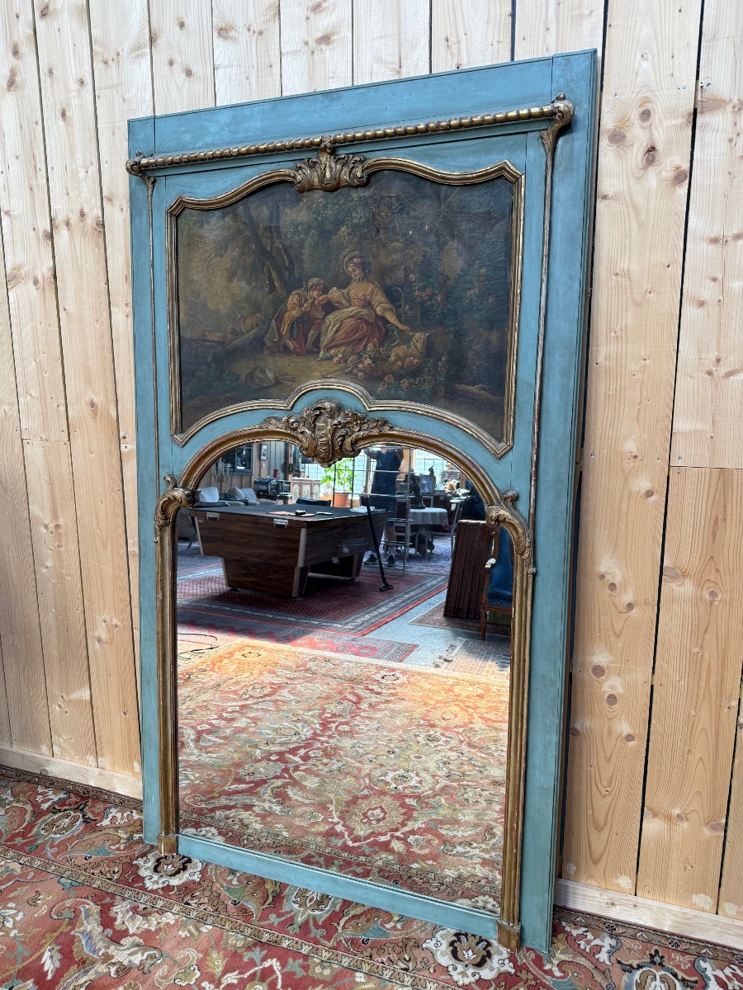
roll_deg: +0.0
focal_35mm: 24
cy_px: 495
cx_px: 372
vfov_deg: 71.6
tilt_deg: -10.0
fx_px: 687
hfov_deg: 56.8
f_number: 1.78
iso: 64
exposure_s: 1/100
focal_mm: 6.76
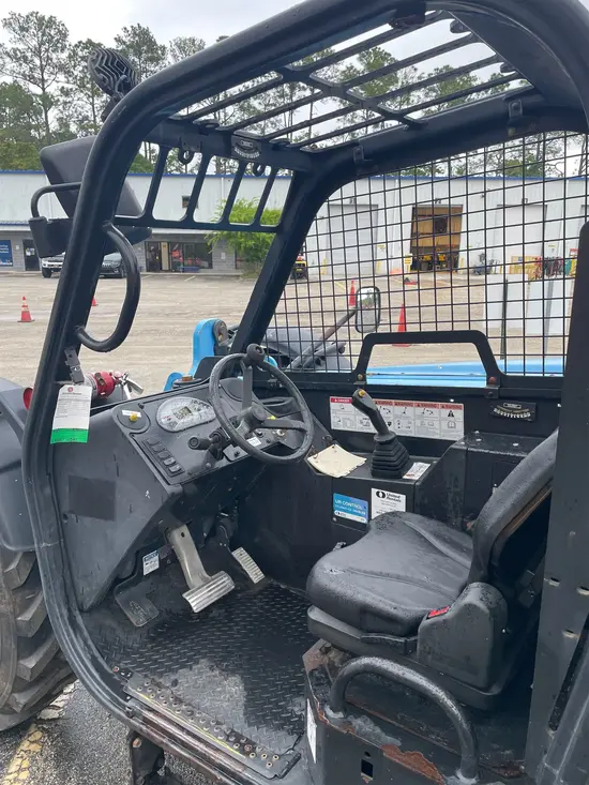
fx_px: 590
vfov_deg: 67.3
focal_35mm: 26
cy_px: 392
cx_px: 294
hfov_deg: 53.1
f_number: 1.6
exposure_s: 1/121
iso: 80
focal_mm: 4.2
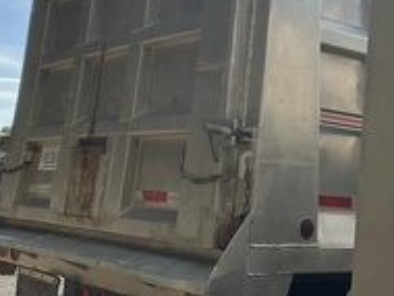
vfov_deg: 23.7
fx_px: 695
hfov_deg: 31.6
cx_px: 193
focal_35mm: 61
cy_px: 54
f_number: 1.8
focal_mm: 3
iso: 25
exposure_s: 1/2227
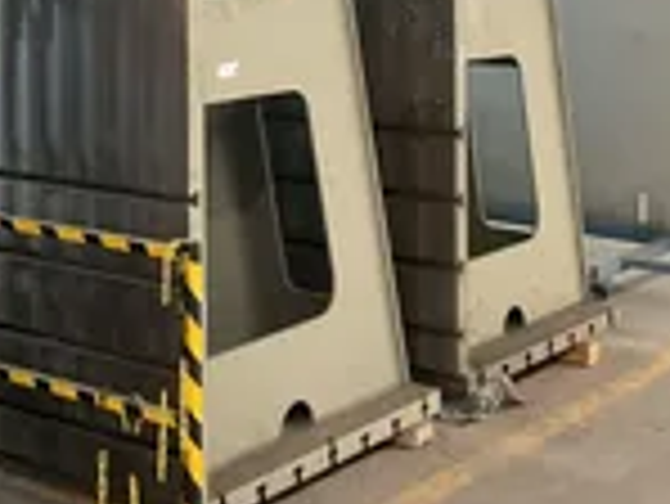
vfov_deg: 18.1
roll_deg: -0.3
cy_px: -76
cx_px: 148
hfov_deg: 24.7
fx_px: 1511
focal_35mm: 78
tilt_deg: +0.9
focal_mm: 3
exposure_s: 1/60
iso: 200
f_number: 1.8
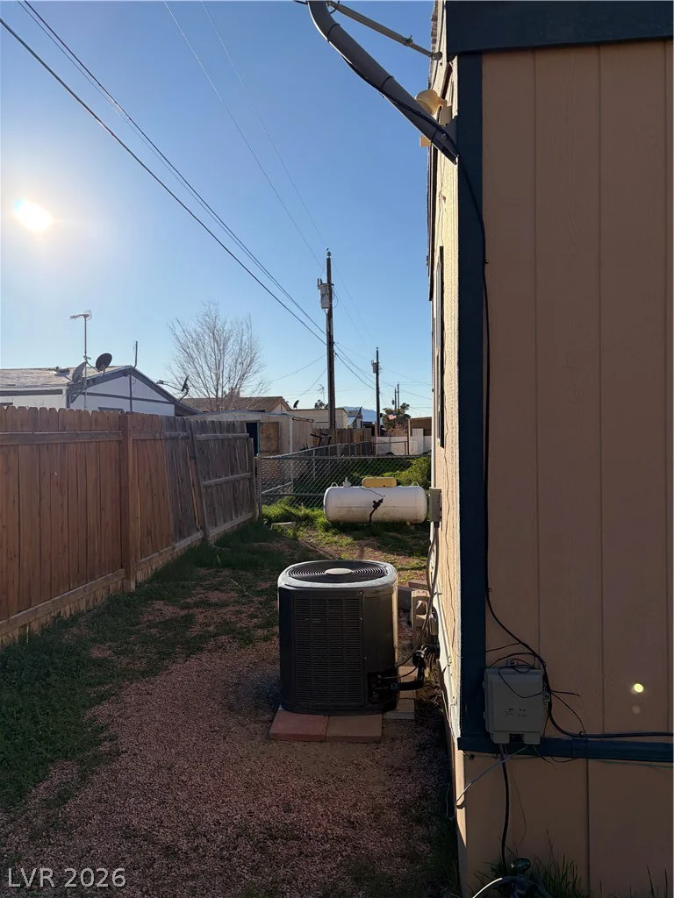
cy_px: 449
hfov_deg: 53.1
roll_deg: +1.1
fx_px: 675
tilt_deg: +2.0
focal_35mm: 26
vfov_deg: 67.3
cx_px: 337
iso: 64
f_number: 1.6
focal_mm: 5.96
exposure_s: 1/6329
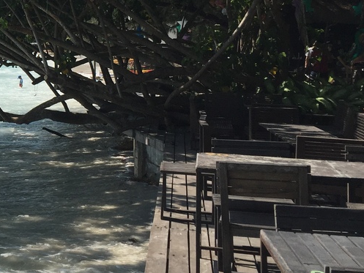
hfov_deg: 25.1
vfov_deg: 20.7
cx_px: -68
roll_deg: -2.2
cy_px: 37
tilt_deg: +0.4
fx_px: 736
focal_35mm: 70
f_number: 2.2
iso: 32
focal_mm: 4.15
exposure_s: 1/3597
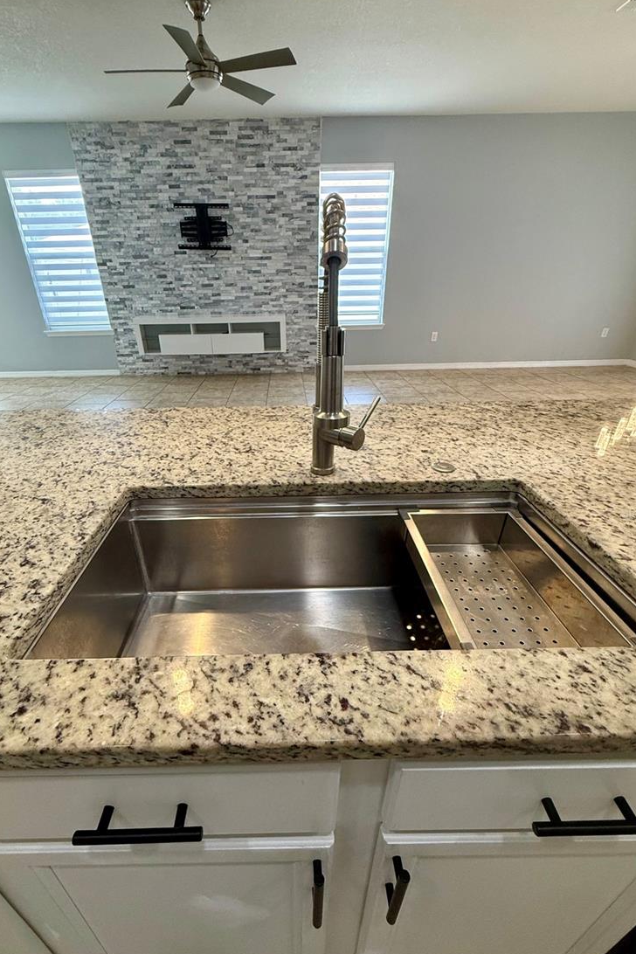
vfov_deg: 96.6
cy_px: 513
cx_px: 290
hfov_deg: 73.6
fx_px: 424
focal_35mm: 16
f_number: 2.2
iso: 320
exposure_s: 1/120
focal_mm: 2.22
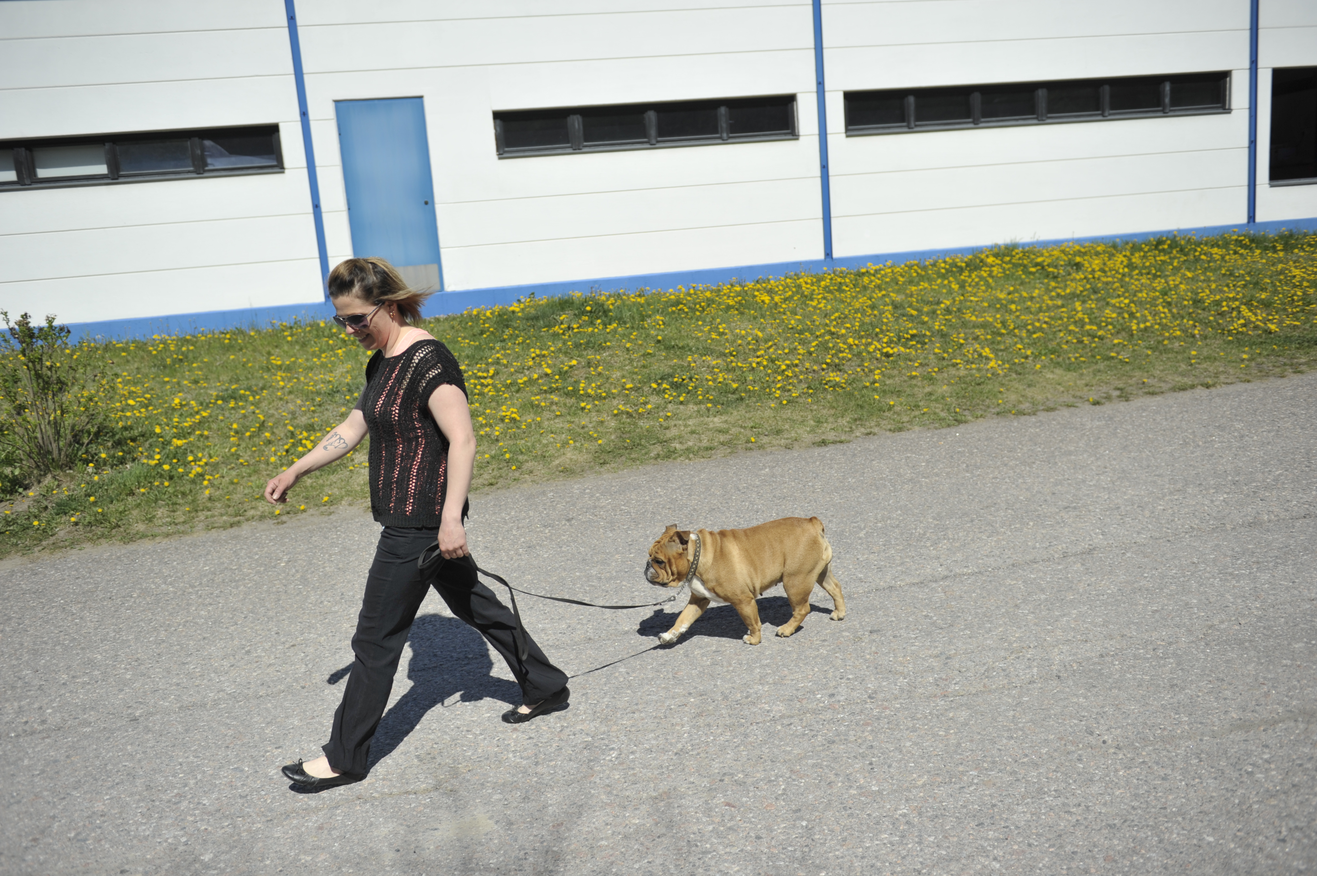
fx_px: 1133
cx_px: 658
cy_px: 438
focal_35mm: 31
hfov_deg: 60.3
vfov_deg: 42.3
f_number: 3.2
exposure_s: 1/5000
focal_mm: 31
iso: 200
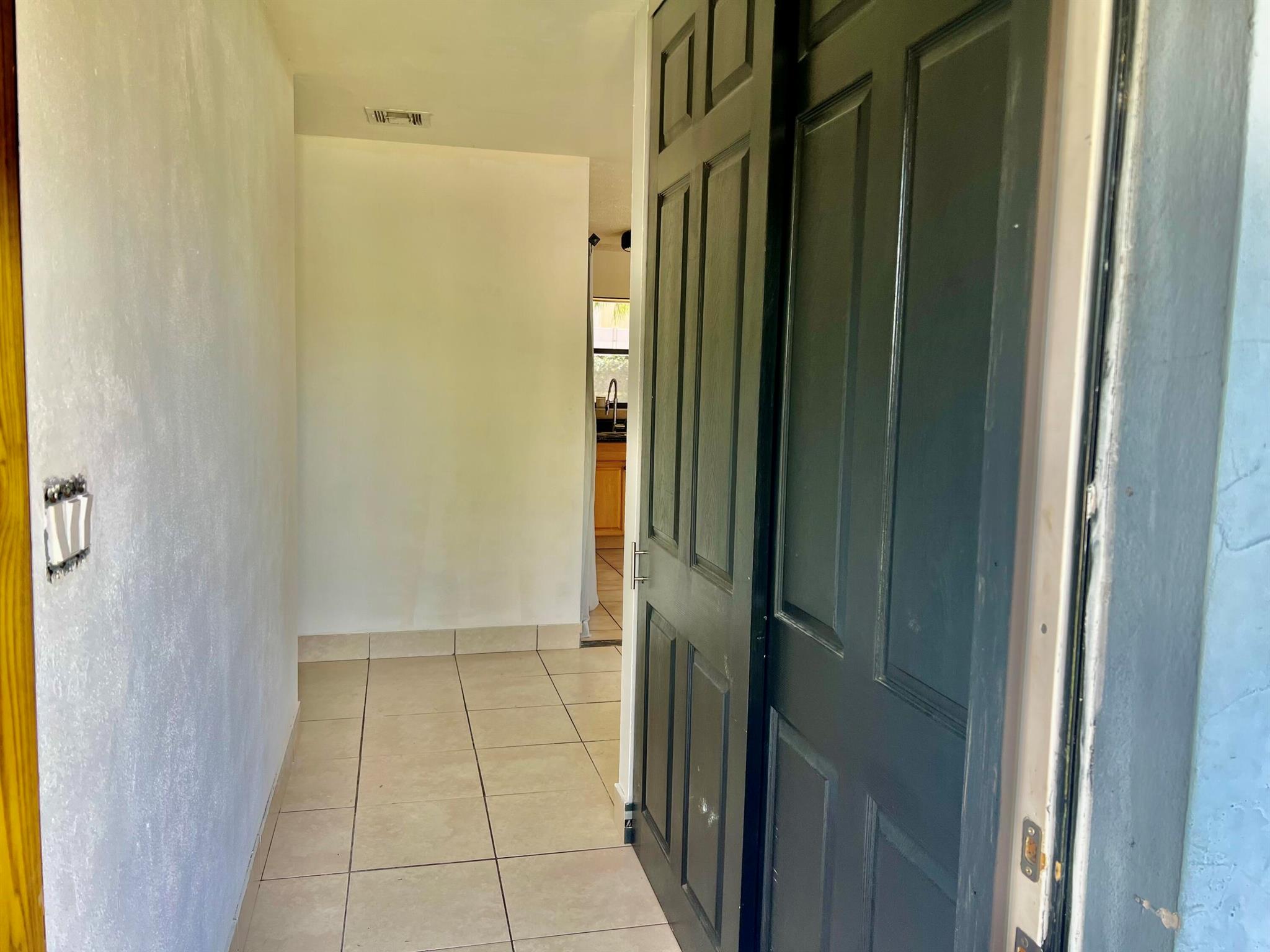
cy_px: 476
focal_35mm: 26
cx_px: 635
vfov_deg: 53.1
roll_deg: -1.3
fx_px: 954
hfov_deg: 67.3
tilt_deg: -5.9
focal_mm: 5.7
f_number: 1.5
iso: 40
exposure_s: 1/121
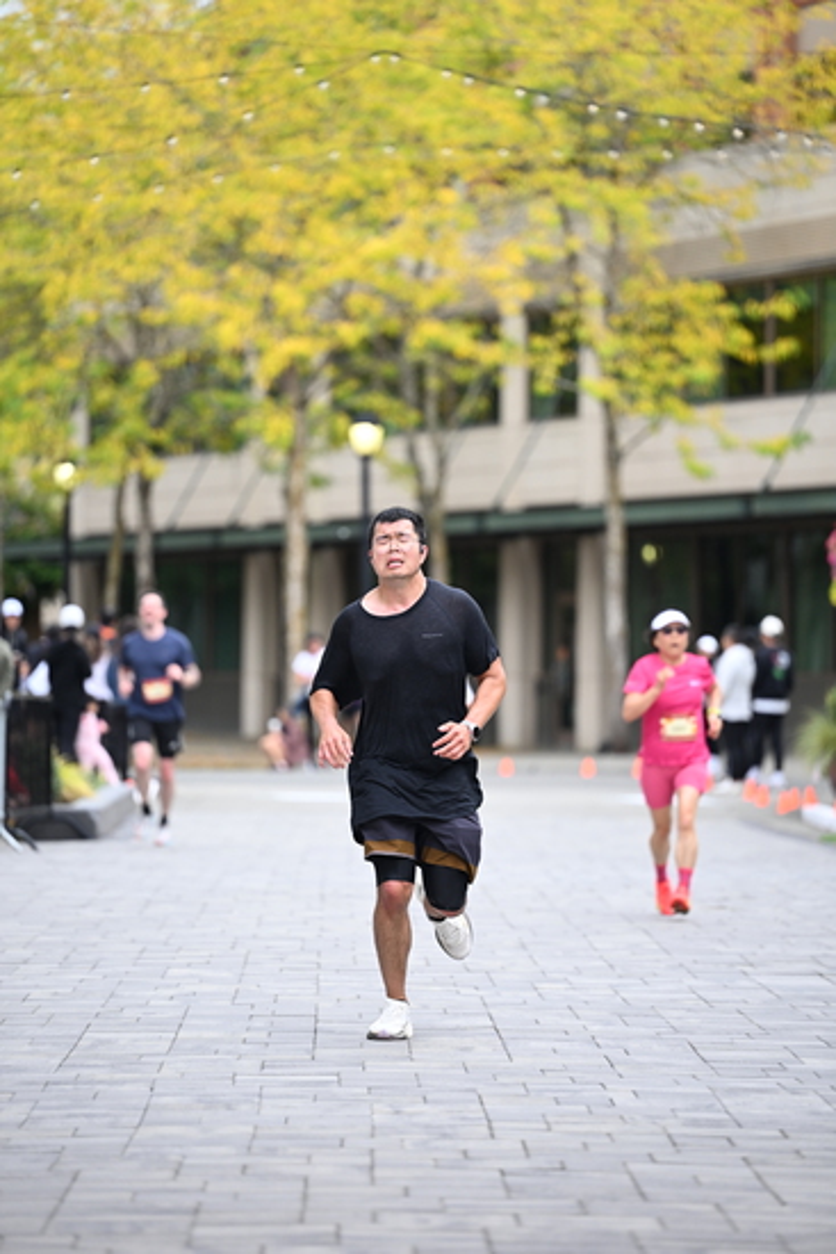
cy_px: 627
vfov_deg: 12.4
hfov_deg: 8.3
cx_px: 418
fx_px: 5743
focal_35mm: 165
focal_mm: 165
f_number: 2.8
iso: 640
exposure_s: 1/1600
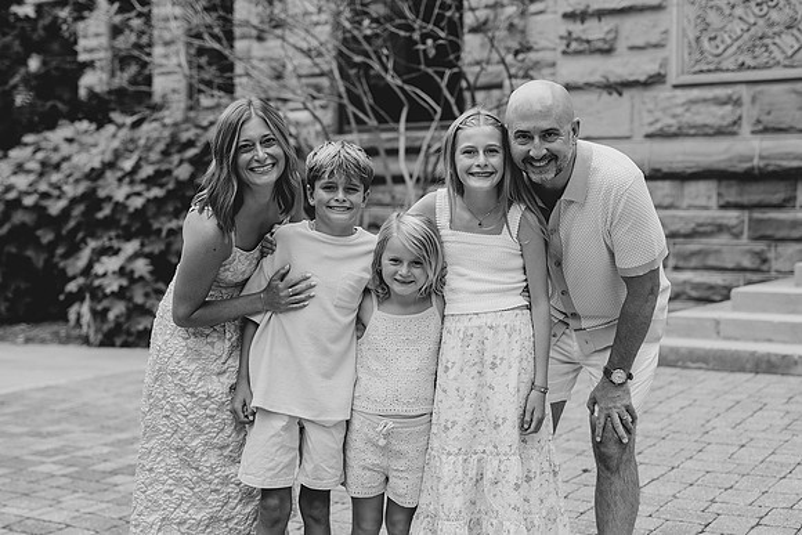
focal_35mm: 54
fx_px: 1200
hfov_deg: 36.9
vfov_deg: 25.1
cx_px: 398
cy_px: 276
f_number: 2.8
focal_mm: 50
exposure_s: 1/400
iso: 640
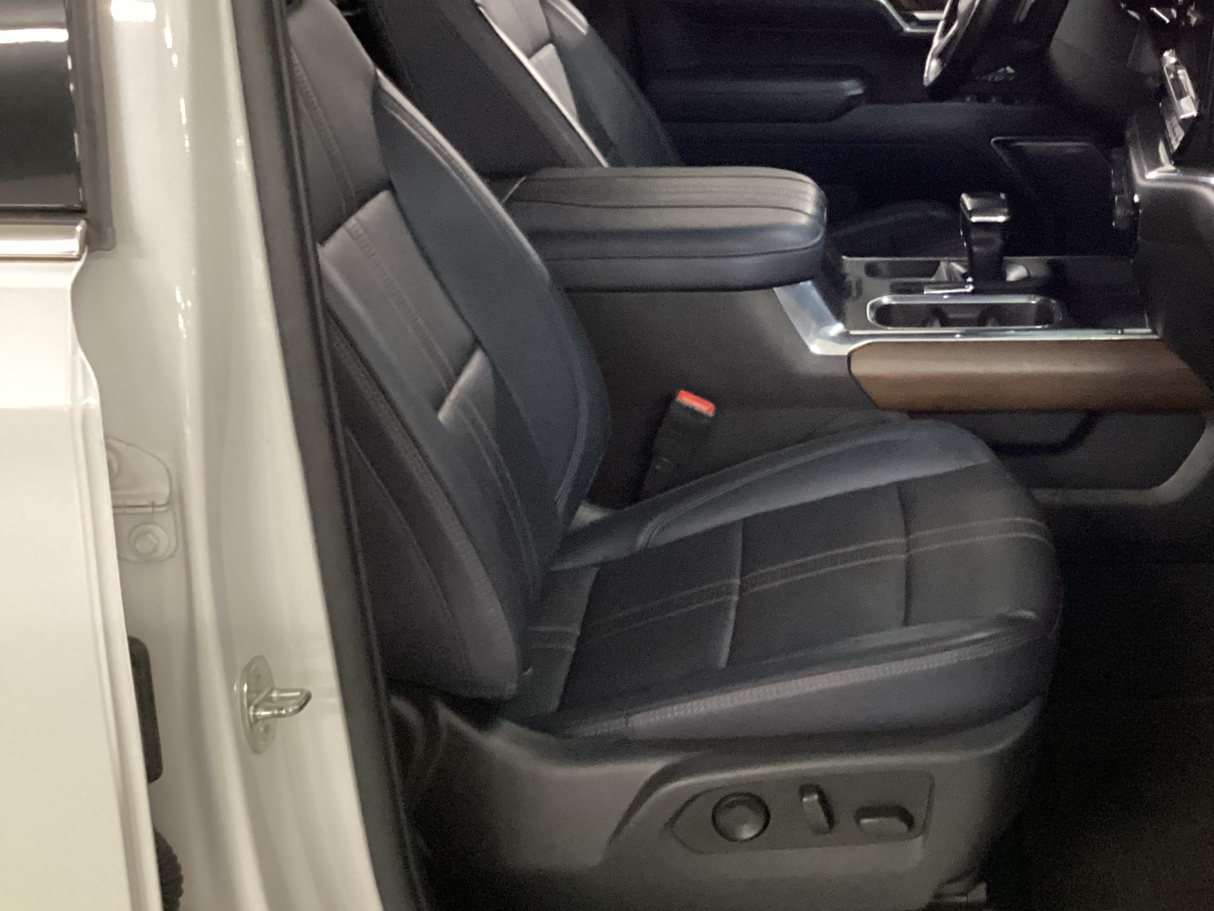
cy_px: 238
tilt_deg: -16.4
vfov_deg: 29.8
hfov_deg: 38.5
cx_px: 928
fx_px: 1683
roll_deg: +1.3
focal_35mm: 48
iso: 500
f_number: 2.4
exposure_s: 1/25
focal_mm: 3.3
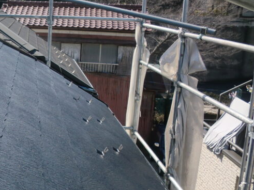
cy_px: 127
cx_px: -10
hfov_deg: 25.2
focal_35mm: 73
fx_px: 536
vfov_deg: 20.1
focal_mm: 6.3
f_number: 3.1
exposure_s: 1/800
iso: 64
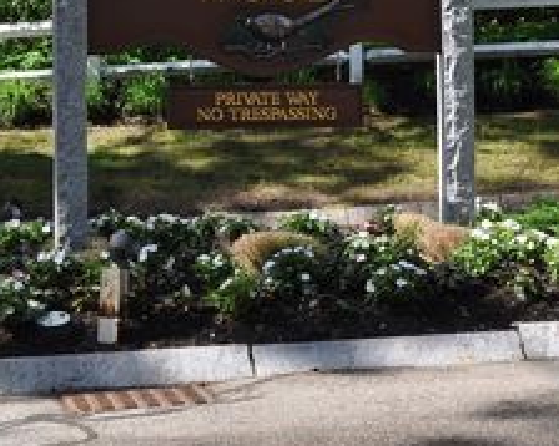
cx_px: 220
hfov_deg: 14.0
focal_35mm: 138
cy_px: 77
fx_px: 2282
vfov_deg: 11.1
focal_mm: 44
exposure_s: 1/200
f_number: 7.1
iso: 200
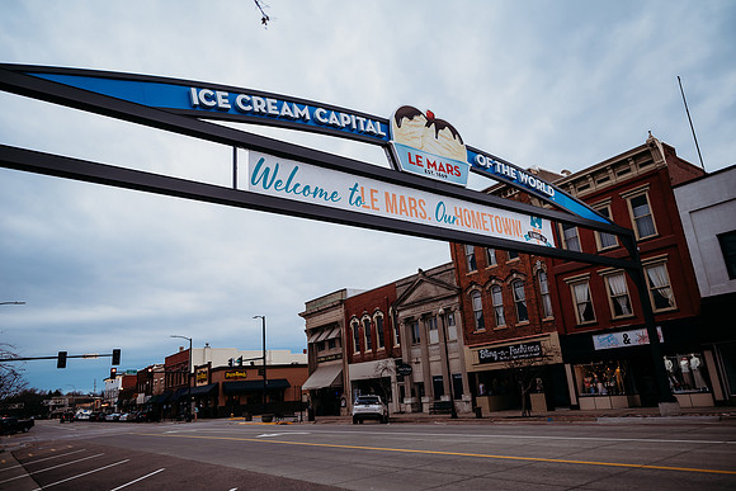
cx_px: 368
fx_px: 491
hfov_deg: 73.7
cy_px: 246
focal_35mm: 24
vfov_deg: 53.2
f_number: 3.2
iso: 100
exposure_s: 1/160
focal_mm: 24
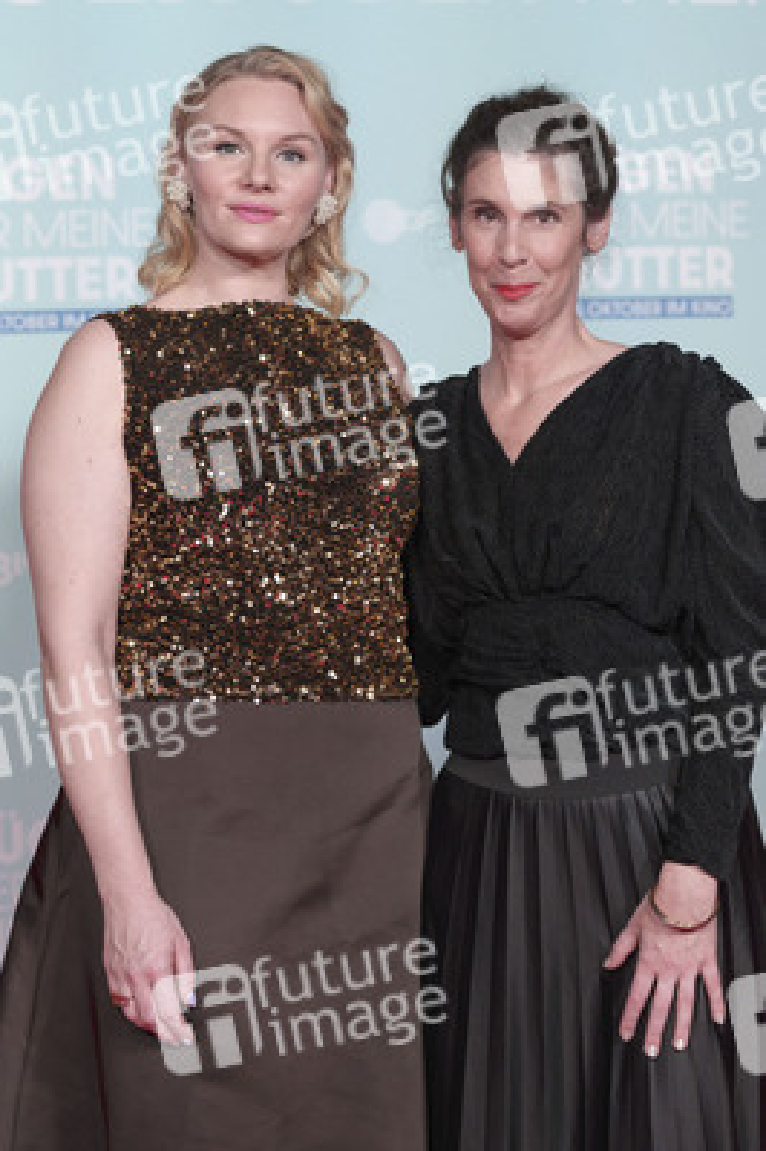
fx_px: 2430
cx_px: 383
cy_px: 576
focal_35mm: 76
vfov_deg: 26.7
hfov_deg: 17.9
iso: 500
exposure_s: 1/160
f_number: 3.5
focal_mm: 76
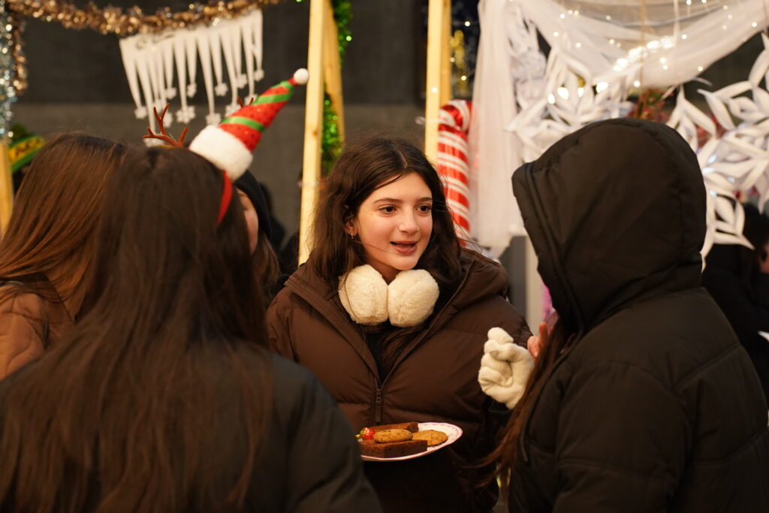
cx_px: 384
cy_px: 256
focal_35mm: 75
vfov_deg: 18.2
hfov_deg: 27.0
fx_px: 1602
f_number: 2.8
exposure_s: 1/100
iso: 2000
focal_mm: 50
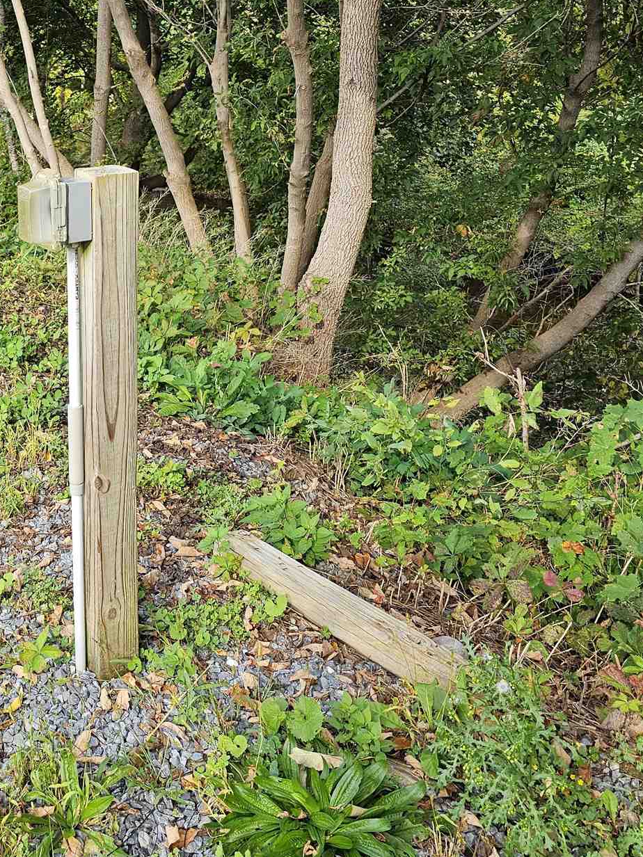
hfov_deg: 32.2
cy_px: 230
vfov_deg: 42.7
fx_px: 1065
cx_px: 84
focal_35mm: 43
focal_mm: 6.3
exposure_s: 1/180
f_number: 1.7
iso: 25
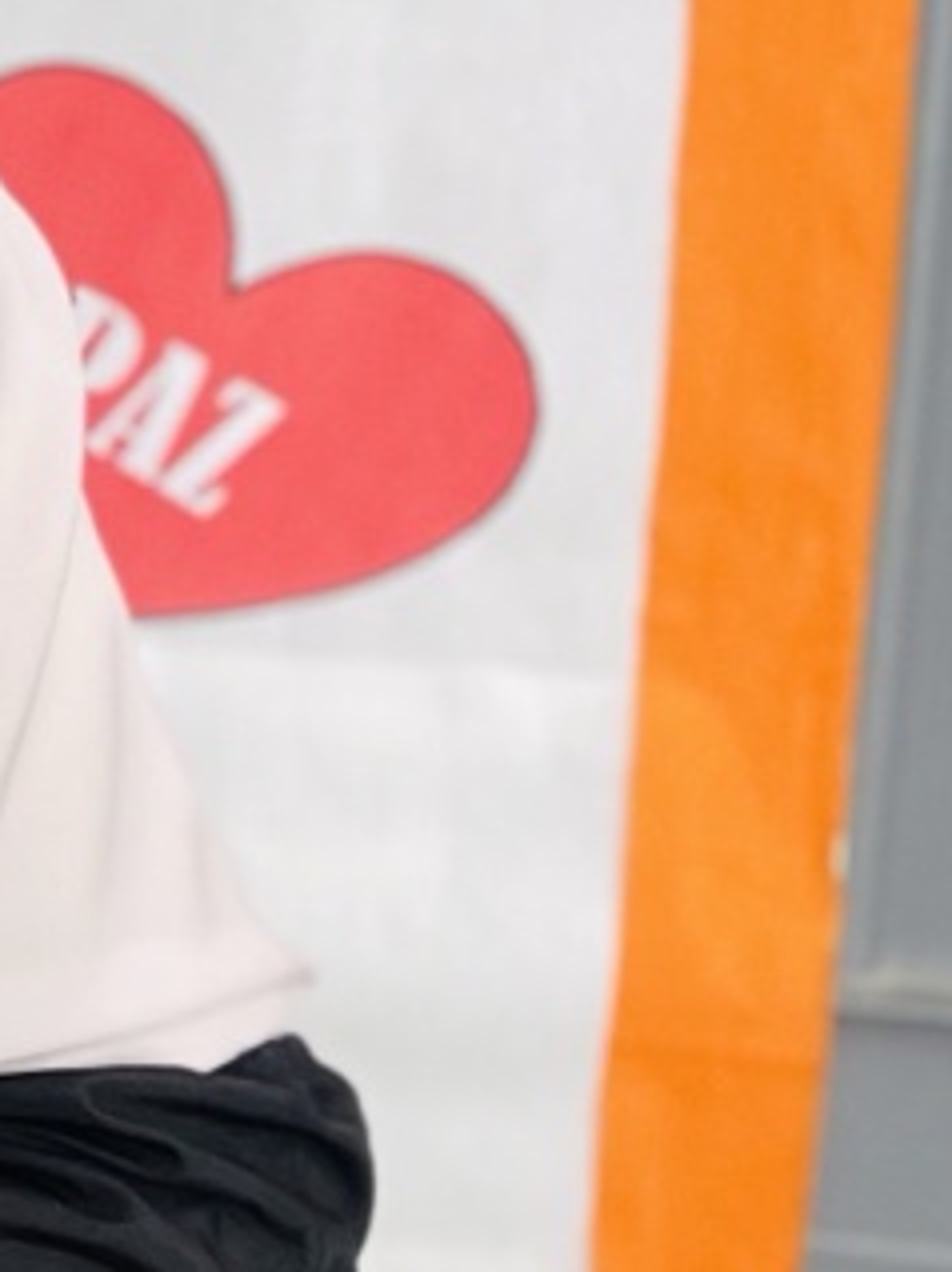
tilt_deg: -13.4
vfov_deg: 15.1
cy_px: 488
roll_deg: -0.8
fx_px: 4810
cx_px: -1032
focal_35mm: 131
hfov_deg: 10.3
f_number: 1.6
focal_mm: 5.1
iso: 125
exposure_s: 1/91
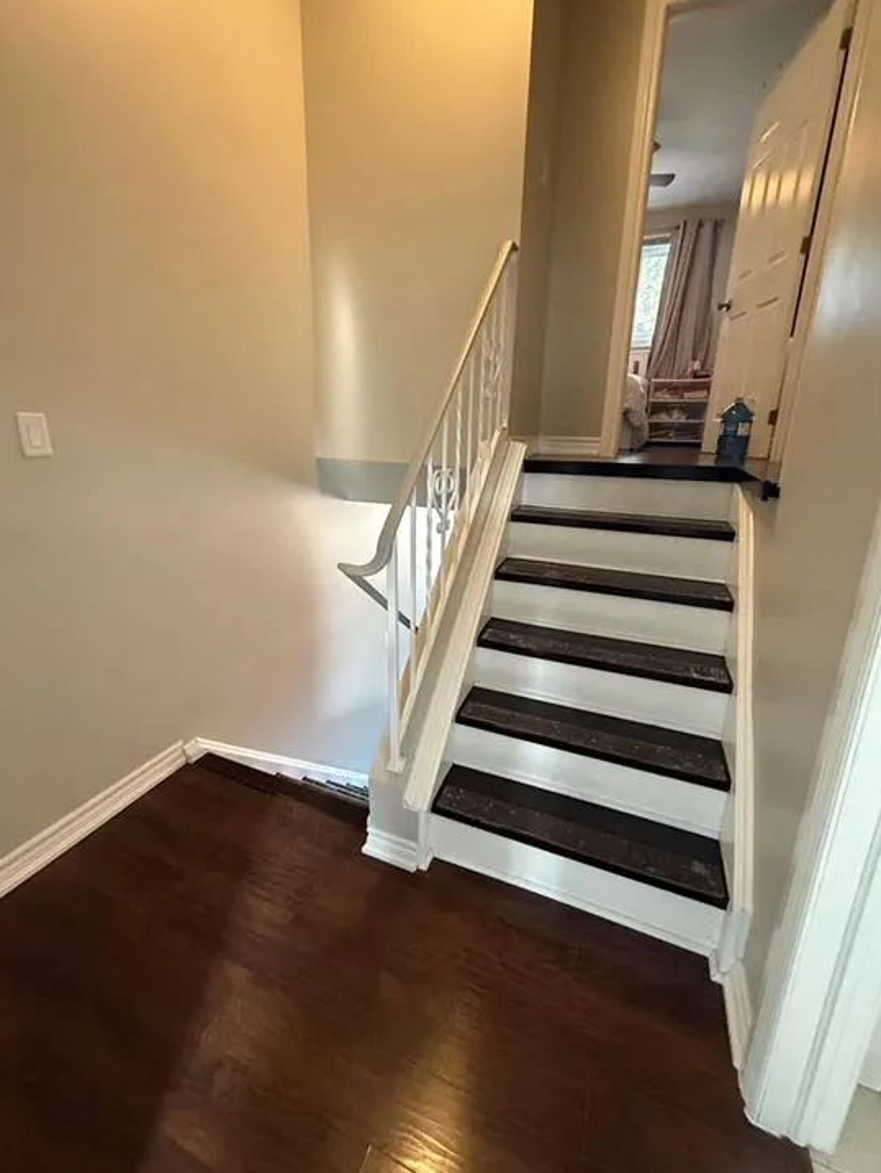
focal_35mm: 15
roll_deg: -1.0
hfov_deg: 81.7
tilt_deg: -13.7
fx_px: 509
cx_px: 416
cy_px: 576
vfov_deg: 98.2
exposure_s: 1/60
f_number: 2.2
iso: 800
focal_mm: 2.22
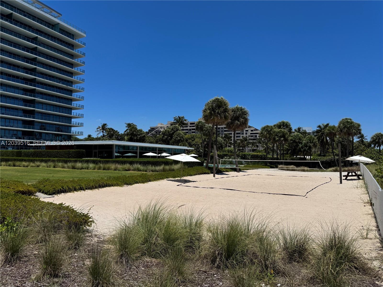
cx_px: 192
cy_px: 144
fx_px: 266
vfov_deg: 56.8
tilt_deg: +3.1
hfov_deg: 71.6
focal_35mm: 24
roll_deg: -0.9
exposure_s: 1/9009
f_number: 1.78
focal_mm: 6.76
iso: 80
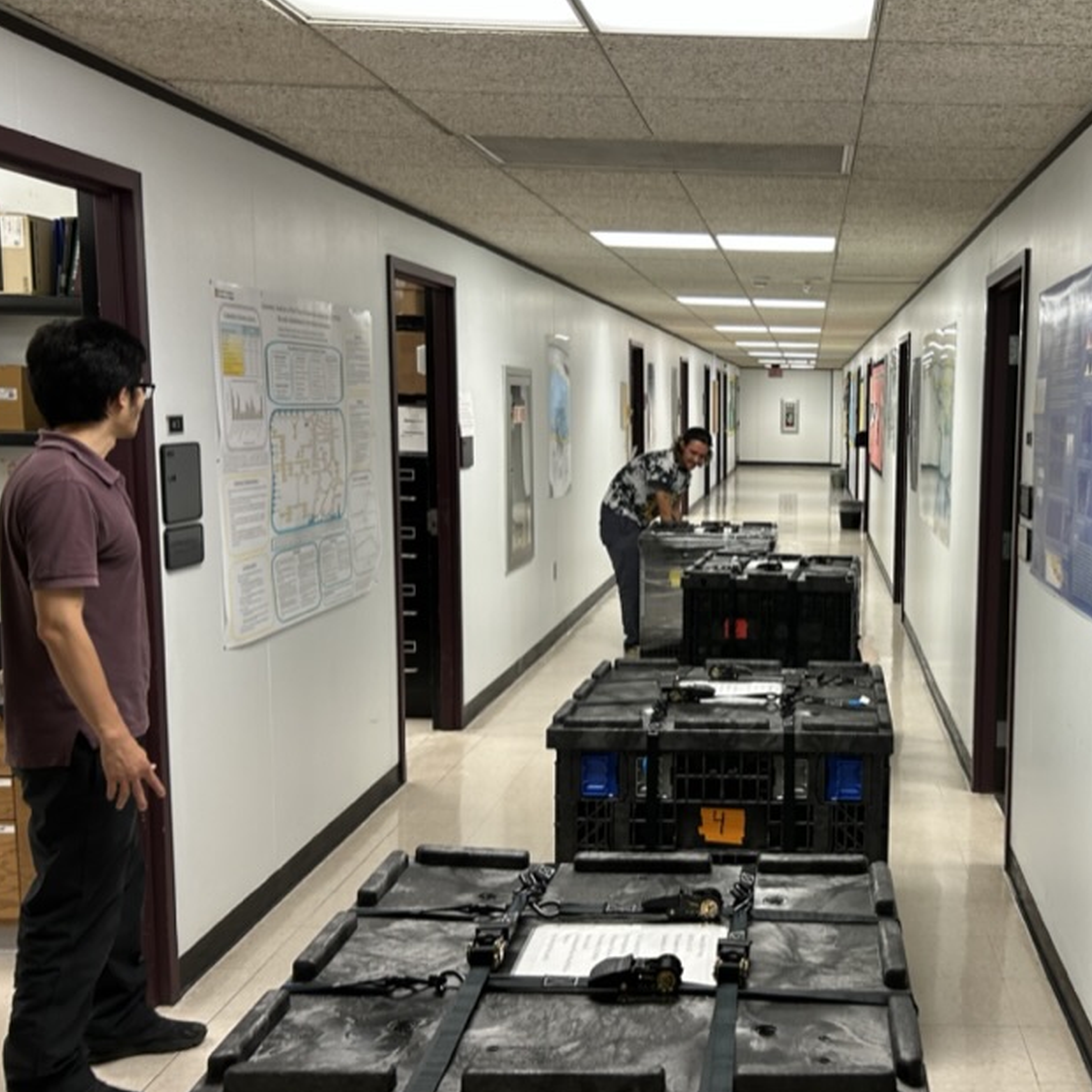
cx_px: 849
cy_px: 584
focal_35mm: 38
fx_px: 1356
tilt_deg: -5.7
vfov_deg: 43.8
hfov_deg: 42.2
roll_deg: -1.1
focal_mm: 5.7
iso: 100
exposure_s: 1/60
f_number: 1.5
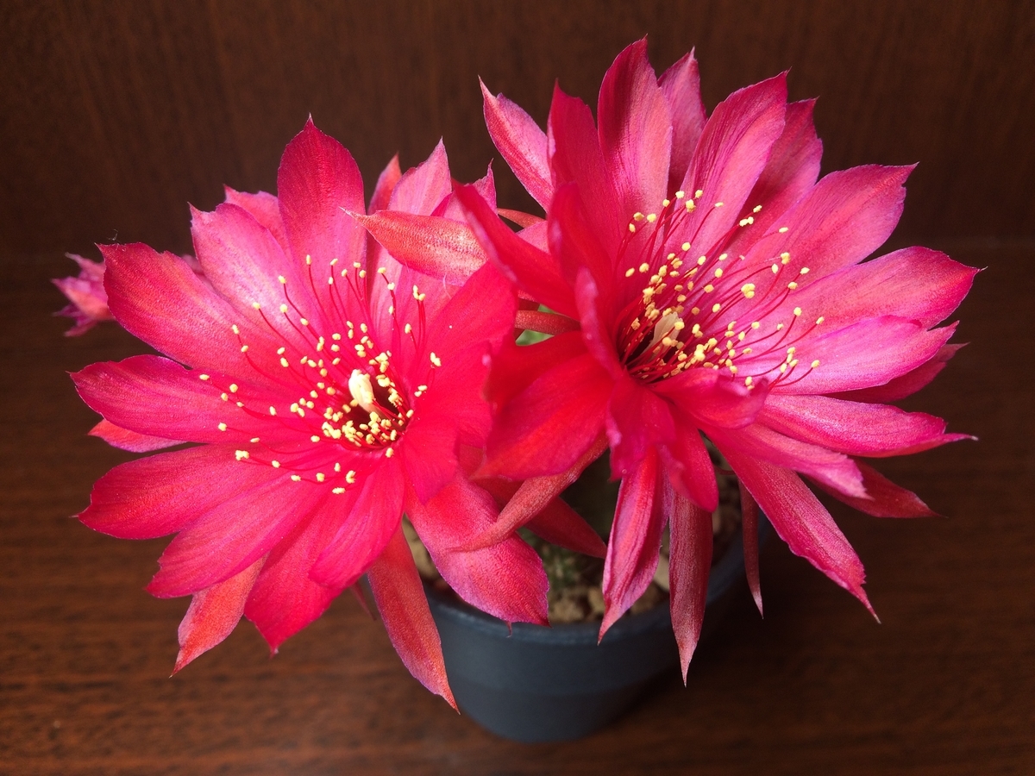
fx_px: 867
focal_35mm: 29
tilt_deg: -45.4
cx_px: 518
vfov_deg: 48.2
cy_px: 388
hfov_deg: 61.7
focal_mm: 4.15
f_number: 2.2
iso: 40
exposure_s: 1/60
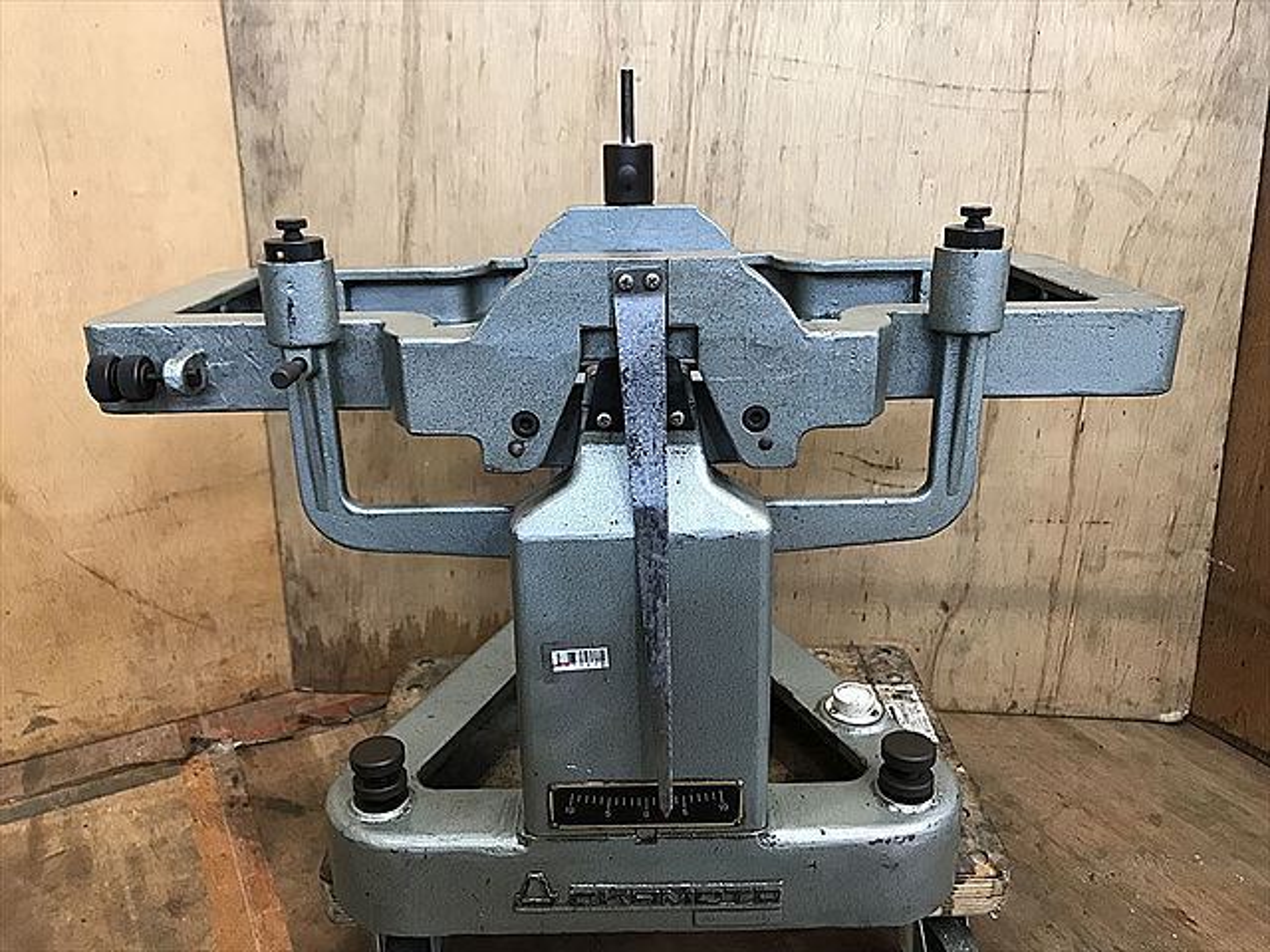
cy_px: 476
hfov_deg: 63.4
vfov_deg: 49.7
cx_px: 635
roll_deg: +0.3
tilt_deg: -19.7
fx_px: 1027
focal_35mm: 28
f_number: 1.8
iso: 50
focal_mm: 3.99
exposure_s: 1/15
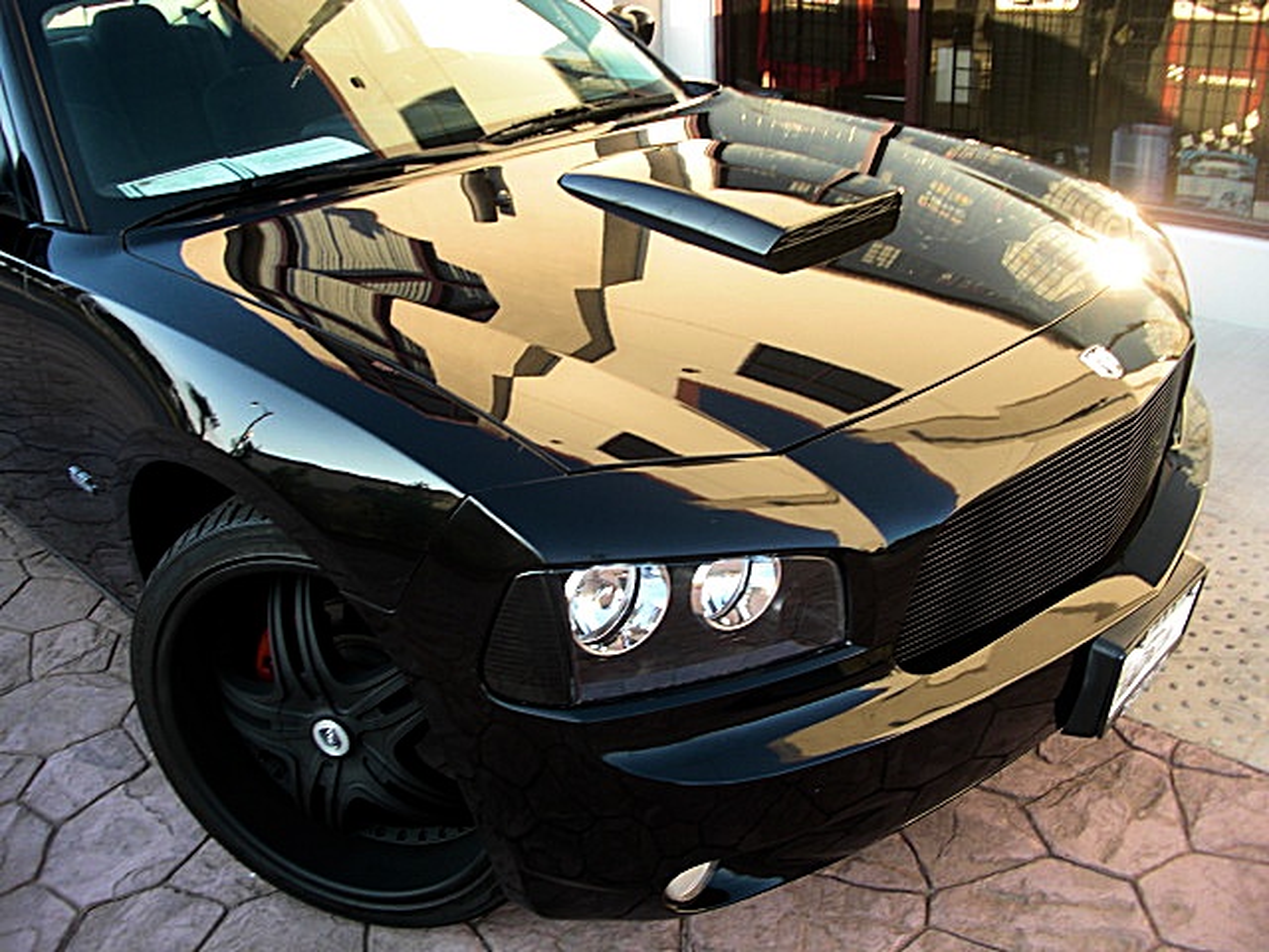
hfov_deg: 51.4
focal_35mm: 36
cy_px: 476
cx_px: 634
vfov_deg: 39.7
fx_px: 1320
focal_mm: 6.3
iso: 50
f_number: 2.8
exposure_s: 1/80
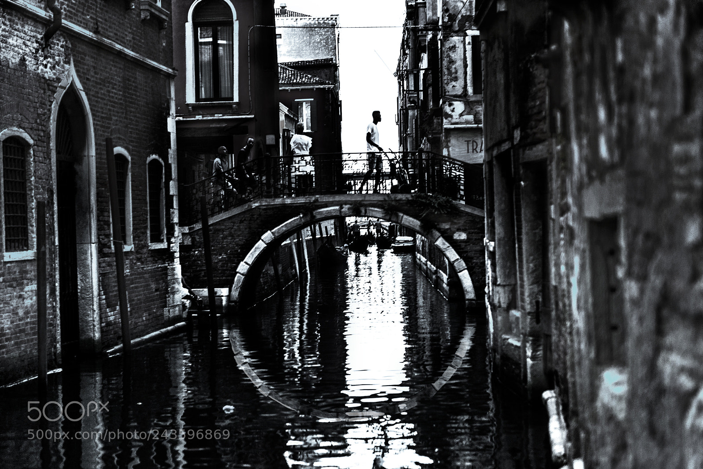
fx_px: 1367
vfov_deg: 19.5
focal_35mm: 70
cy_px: 234
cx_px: 352
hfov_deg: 28.8
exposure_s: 1/50
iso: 450
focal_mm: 70
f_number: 2.8
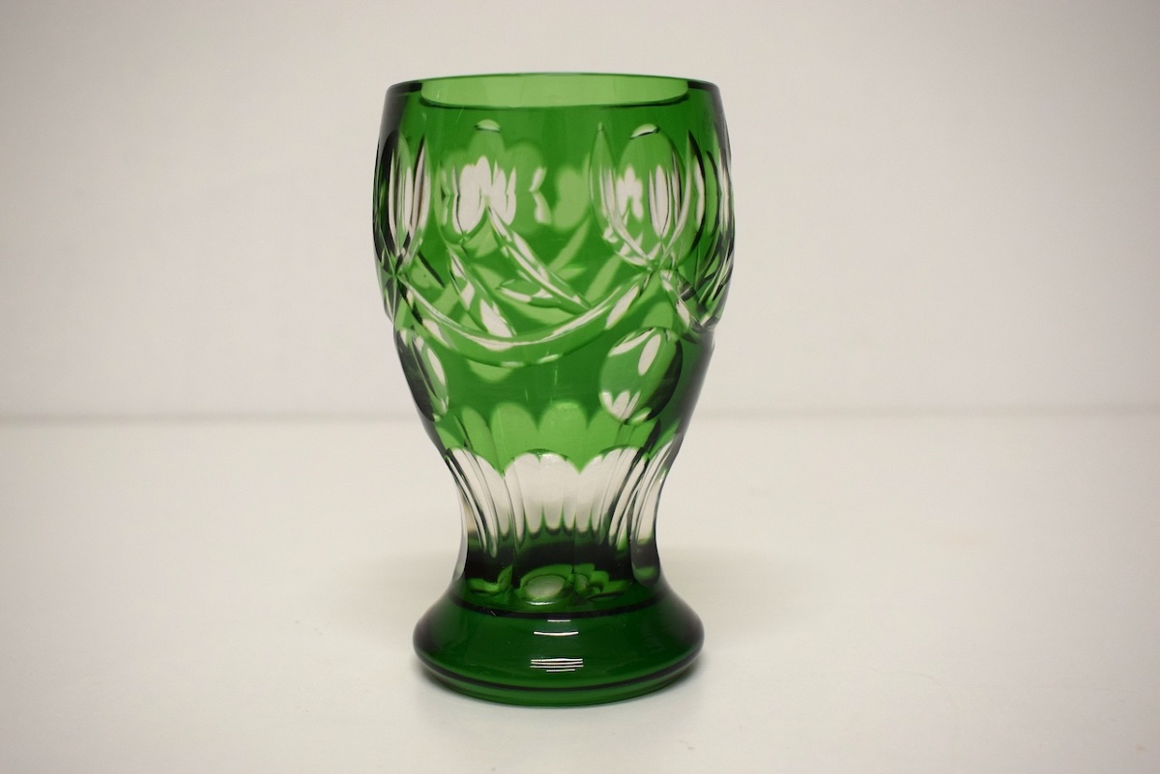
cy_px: 387
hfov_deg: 47.9
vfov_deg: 33.0
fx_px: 1305
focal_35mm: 40
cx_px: 580
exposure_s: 1/125
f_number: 5.6
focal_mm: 27
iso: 800
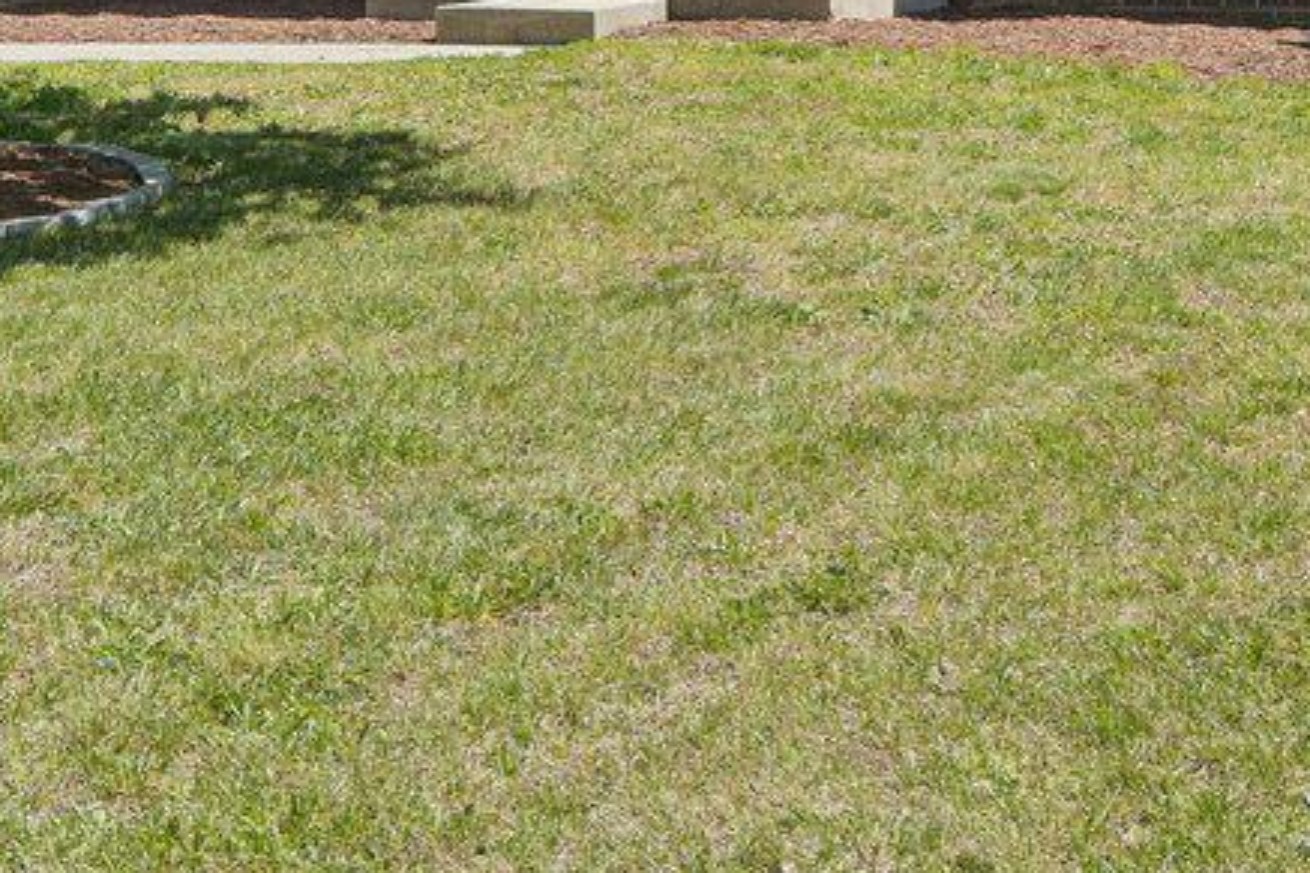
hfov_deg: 22.8
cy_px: -728
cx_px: 450
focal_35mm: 89
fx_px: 3237
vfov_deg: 13.6
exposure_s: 1/200
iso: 100
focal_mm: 19
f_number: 8
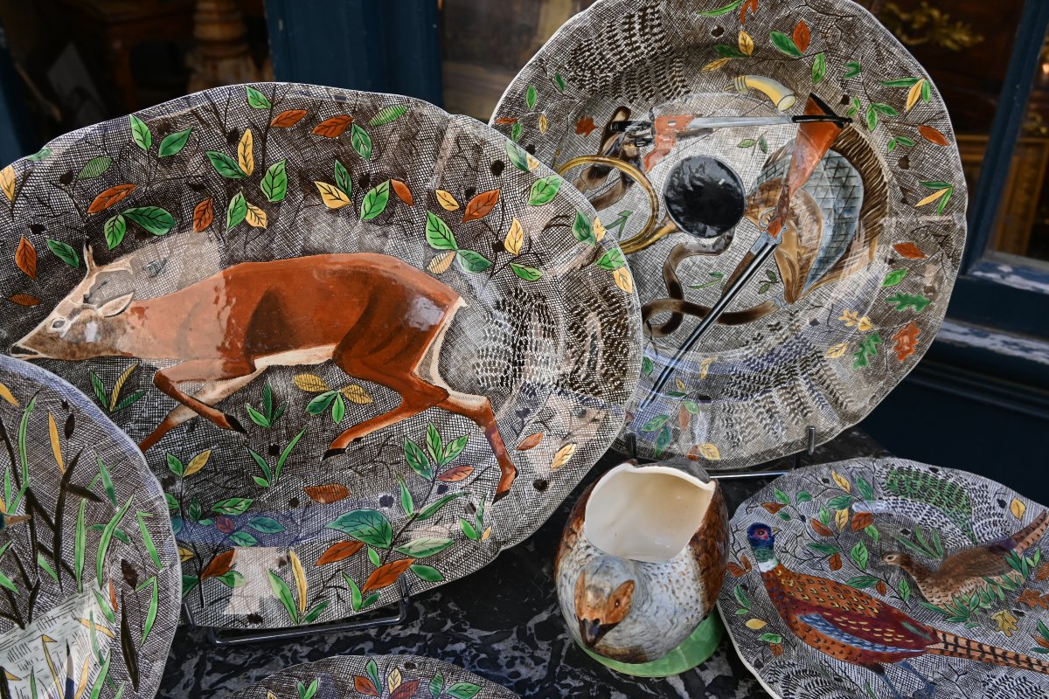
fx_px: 1027
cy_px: 350
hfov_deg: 54.1
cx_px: 524
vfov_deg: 37.6
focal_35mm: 35
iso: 200
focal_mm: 23.5
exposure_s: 1/250
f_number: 5
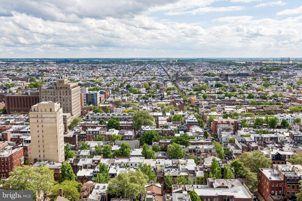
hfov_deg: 53.1
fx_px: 302
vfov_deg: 36.9
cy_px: 100
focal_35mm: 36
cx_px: 151
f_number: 8
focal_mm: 24
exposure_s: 1/550
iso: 250
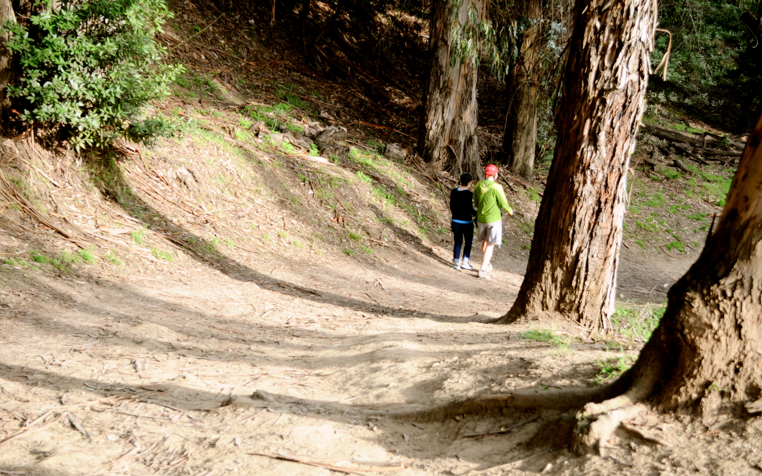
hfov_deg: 36.9
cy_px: 219
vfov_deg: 23.5
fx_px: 1142
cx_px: 378
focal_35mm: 55
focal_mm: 34
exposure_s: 1/125
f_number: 5.6
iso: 280
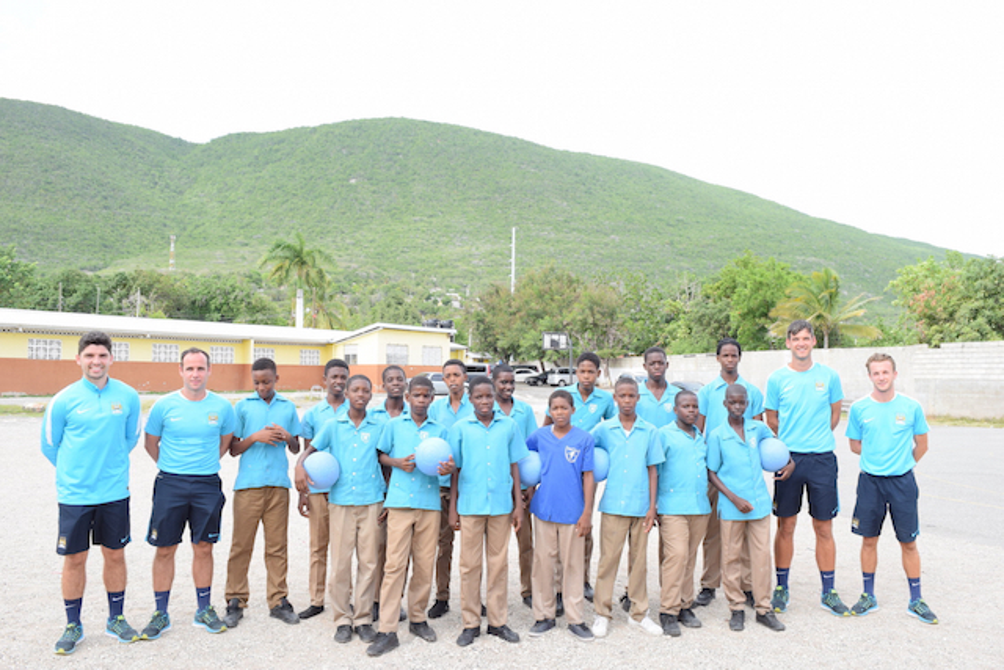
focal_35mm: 27
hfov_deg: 67.4
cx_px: 502
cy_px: 335
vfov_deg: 48.0
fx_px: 753
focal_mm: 18
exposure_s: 1/250
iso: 400
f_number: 8
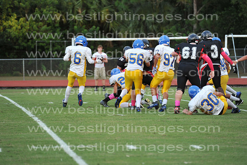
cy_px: 82
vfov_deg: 6.9
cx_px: 124
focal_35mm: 200
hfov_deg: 10.3
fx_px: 1371
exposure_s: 1/500
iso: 1000
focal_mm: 200
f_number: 3.5
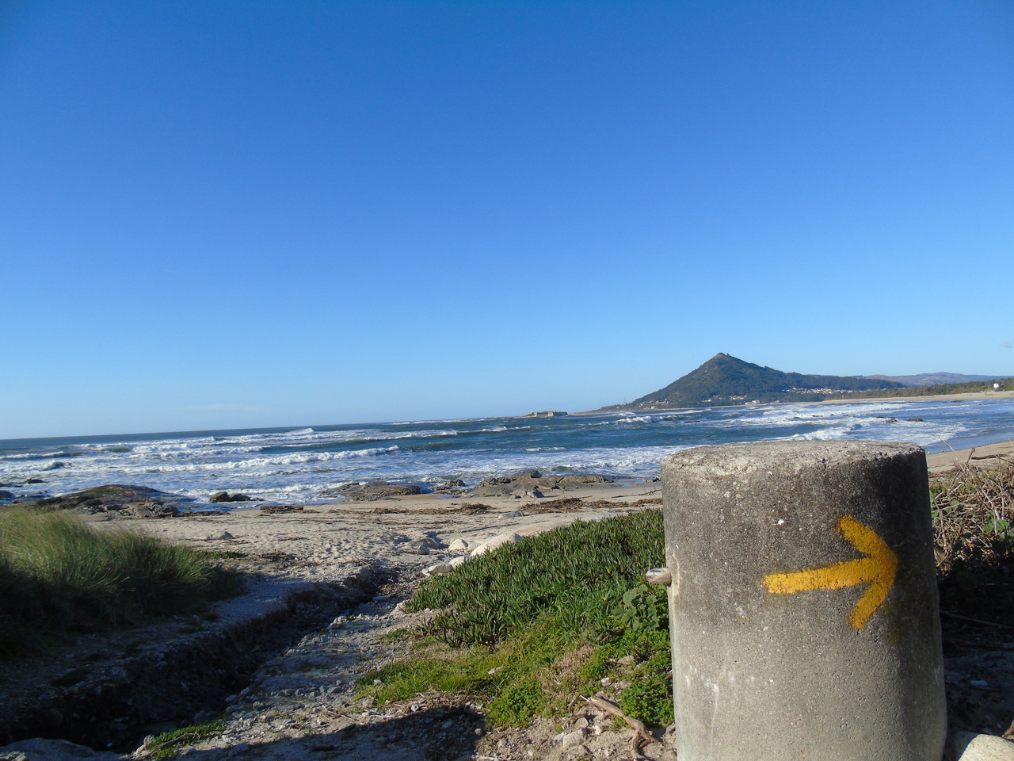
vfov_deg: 54.9
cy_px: 380
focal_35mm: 25
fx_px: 732
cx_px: 507
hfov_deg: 69.4
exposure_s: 1/1000
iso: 80
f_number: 3.4
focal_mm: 4.4
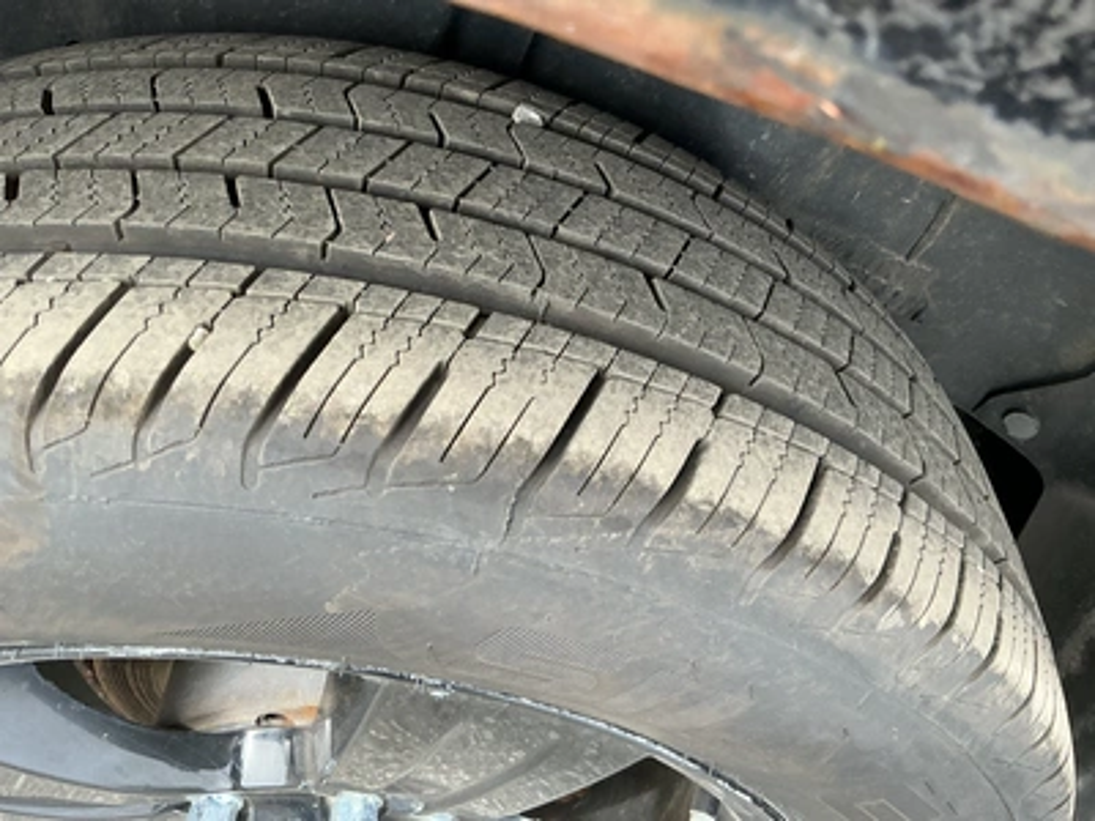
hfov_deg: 63.4
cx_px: 548
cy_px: 410
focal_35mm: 28
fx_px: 886
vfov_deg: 49.7
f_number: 1.8
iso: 25
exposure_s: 1/162
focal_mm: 3
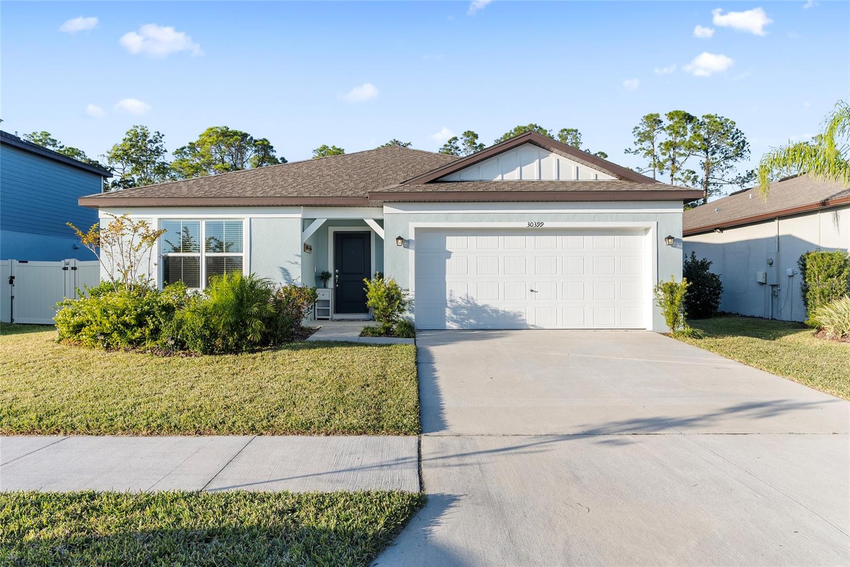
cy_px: 284
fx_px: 543
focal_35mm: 23
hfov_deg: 76.1
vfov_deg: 55.1
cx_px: 425
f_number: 8
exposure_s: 1/15
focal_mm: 23
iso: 100
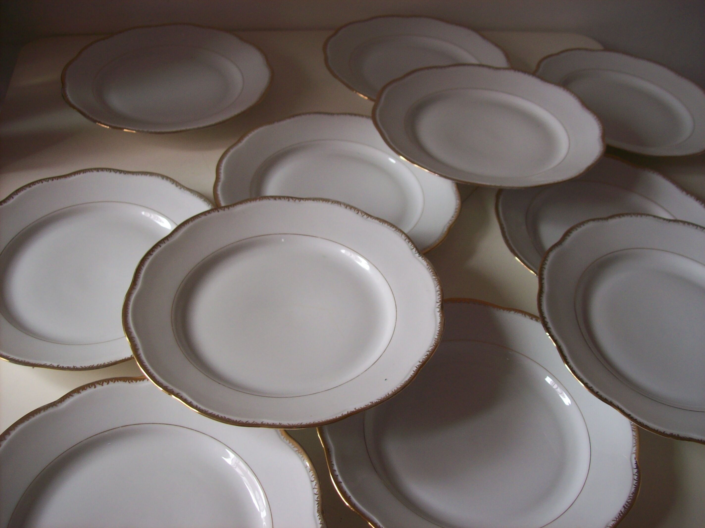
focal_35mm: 36
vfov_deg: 39.6
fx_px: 733
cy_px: 264
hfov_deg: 51.4
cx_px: 352
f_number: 2.7
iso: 80
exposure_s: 1/64
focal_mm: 6
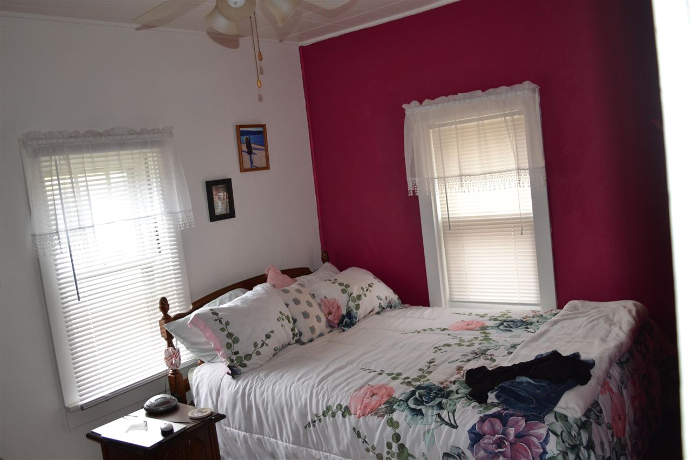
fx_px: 576
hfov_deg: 61.9
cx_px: 346
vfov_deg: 43.6
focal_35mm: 30
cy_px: 230
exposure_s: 1/80
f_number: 4
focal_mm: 20
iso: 400
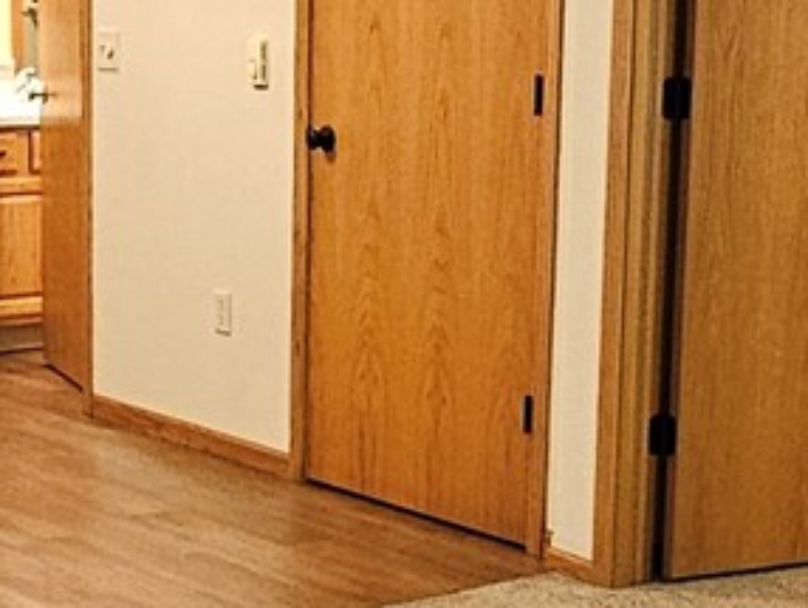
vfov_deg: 15.9
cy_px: 430
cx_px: 314
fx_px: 2173
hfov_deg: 21.0
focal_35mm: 93
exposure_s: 1/60
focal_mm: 2.2
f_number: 2.2
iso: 400
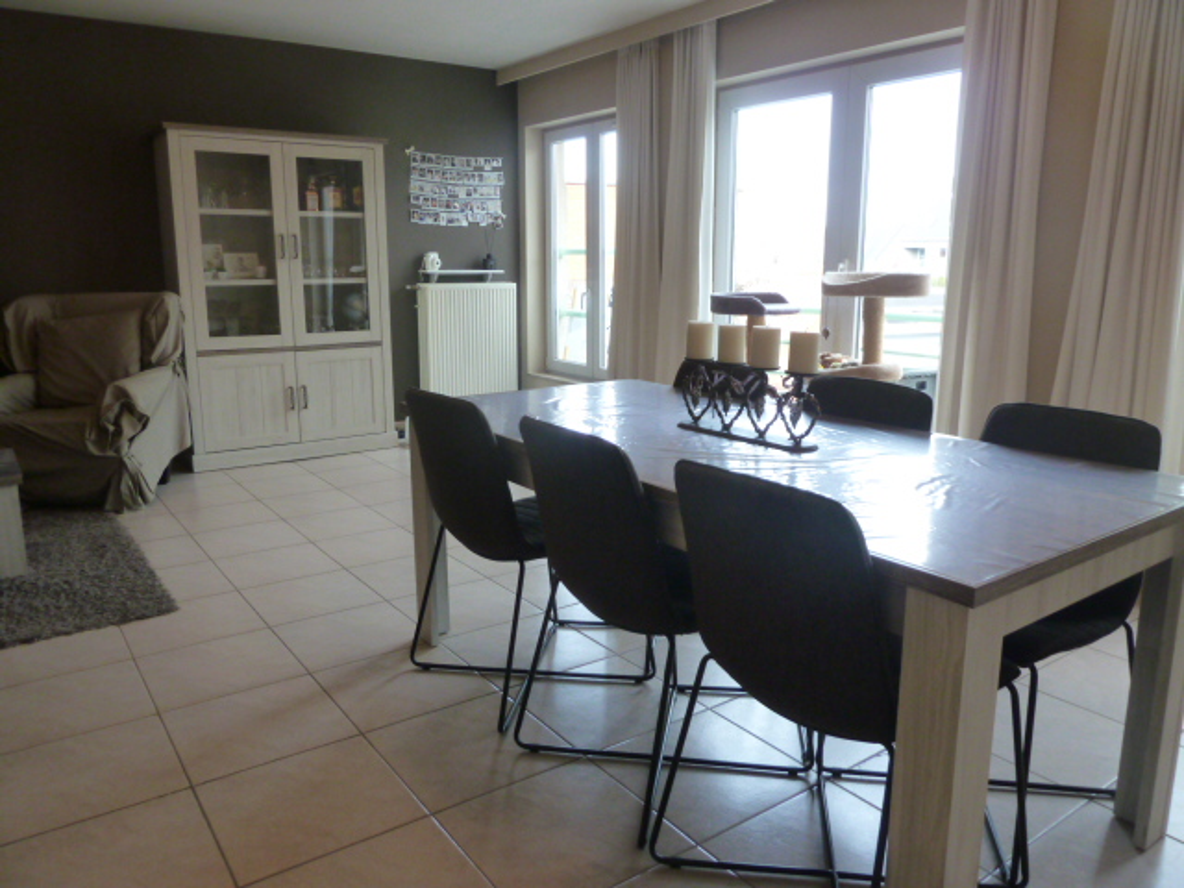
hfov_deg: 69.4
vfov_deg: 54.9
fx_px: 855
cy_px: 444
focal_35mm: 25
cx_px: 592
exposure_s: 1/30
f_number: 3.3
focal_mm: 4.1
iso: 250
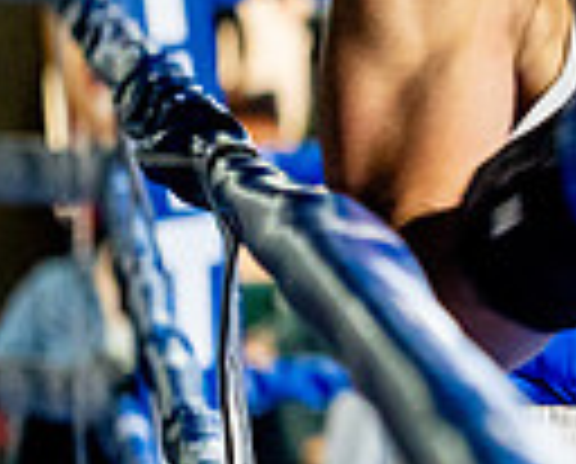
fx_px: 4032
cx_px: 1352
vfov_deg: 6.6
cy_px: 262
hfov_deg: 7.6
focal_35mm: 236
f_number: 2
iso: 4000
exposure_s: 1/800
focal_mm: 50
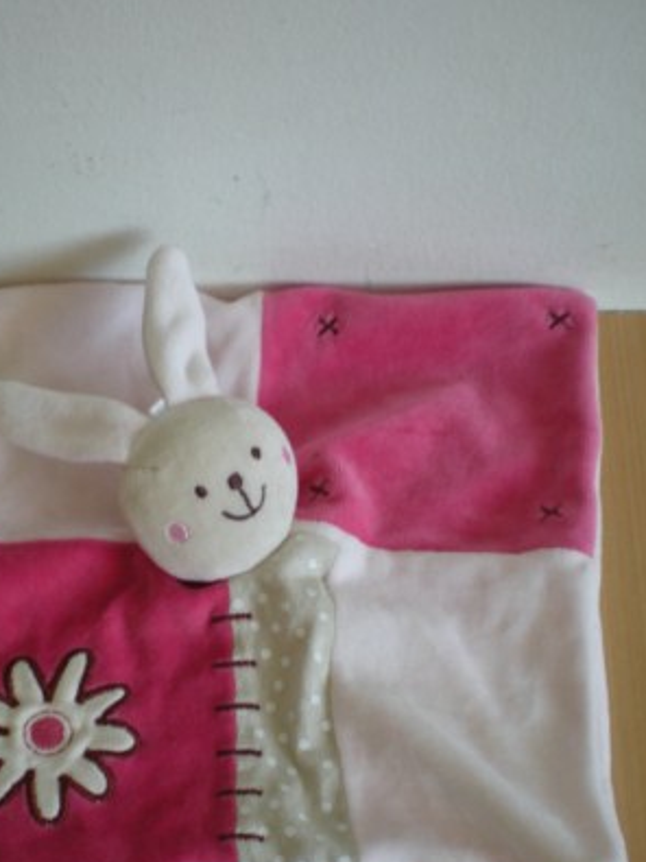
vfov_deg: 38.1
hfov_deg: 29.0
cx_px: 253
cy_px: 515
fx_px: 1245
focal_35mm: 50
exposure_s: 1/25
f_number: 3.1
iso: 64
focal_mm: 6.3
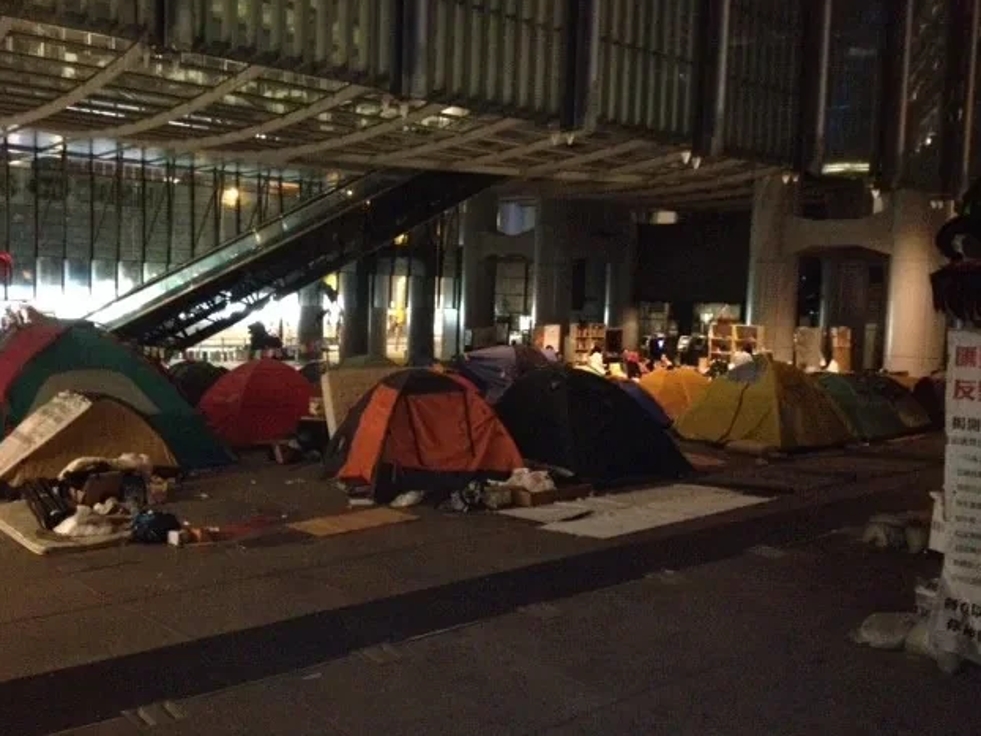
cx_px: 478
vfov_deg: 39.7
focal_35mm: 36
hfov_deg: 51.3
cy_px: 364
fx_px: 1021
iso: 800
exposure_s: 1/16
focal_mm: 4.28
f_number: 2.4
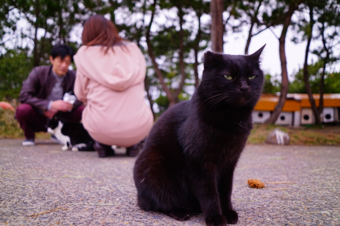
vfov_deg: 43.6
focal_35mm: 30
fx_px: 283
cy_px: 113
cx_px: 170
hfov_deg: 61.9
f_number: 2.8
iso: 100
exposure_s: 1/200
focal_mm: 20
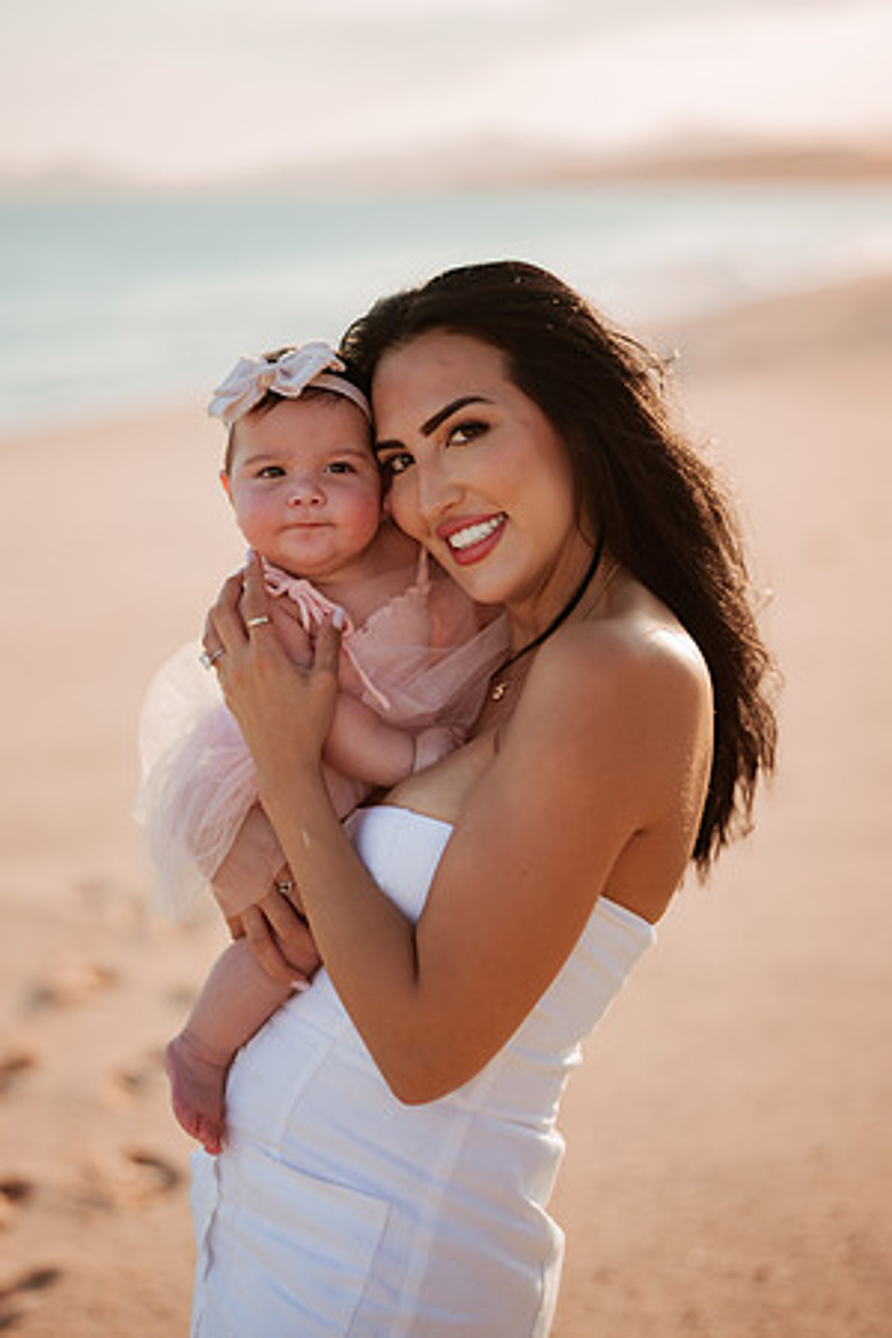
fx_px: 2155
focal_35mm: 58
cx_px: 446
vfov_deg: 34.5
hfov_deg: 23.4
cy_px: 669
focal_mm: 58
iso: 100
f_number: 1.4
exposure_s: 1/4000
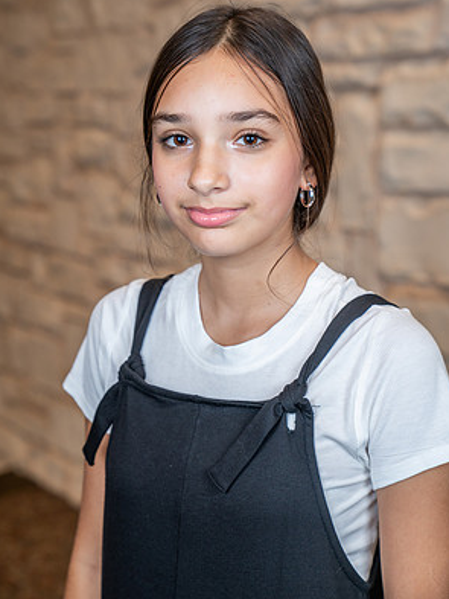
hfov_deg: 19.1
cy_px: 259
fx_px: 1331
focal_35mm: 77
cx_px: 224
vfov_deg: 25.3
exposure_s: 1/200
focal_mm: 70
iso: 400
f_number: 4.5
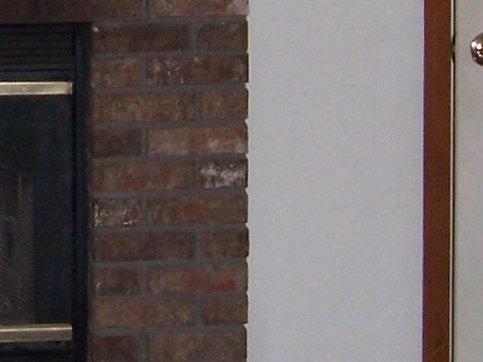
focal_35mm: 159
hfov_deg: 12.1
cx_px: -121
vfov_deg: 9.2
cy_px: -81
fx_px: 2219
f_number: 3
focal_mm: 6
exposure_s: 1/60
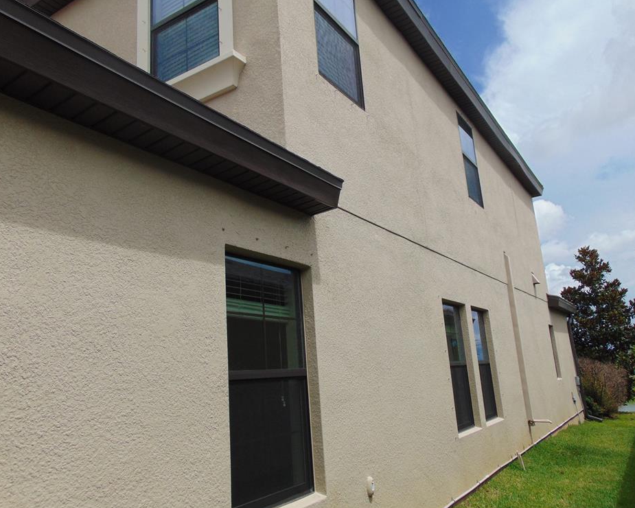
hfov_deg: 64.1
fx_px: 507
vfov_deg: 53.2
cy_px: 251
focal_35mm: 27
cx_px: 326
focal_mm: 4.5
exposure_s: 1/400
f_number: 7.7
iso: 80
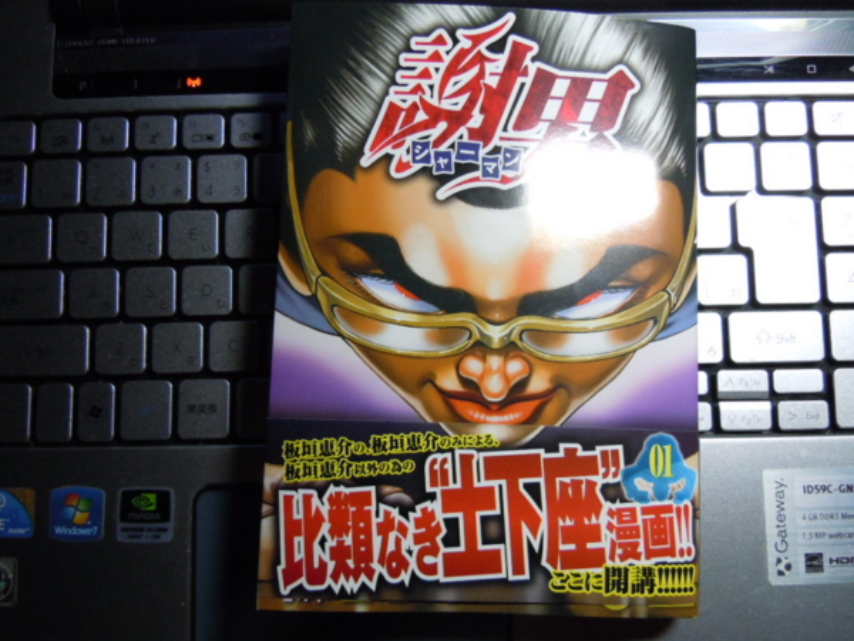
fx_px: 740
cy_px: 320
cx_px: 427
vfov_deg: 46.8
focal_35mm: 30
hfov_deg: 60.0
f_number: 3.5
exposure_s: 1/25
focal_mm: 5.4
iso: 400
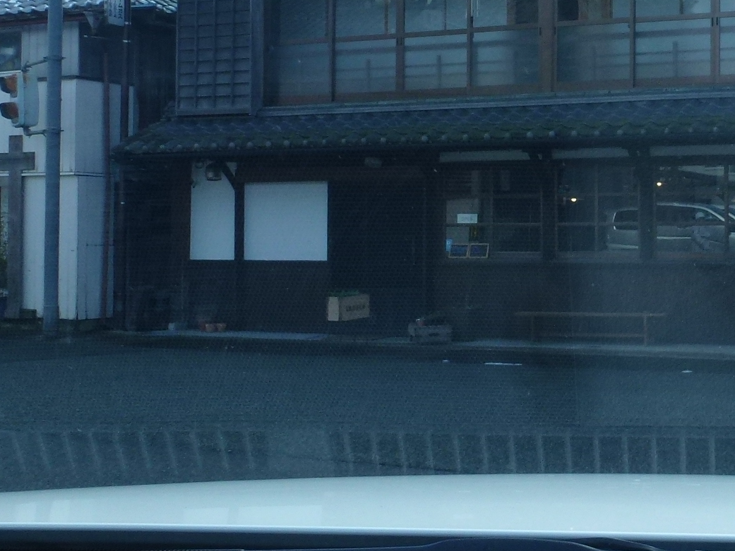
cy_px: 207
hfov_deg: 30.9
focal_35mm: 59
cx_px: 694
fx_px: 1253
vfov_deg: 24.8
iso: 100
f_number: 4
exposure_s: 1/320
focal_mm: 4.3
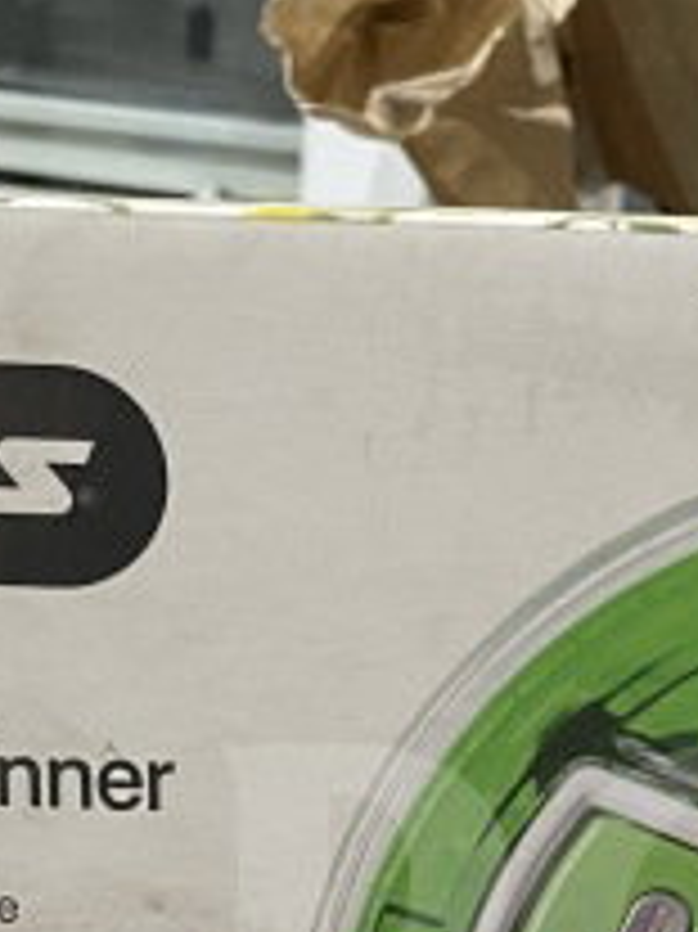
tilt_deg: -14.9
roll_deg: -4.9
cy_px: 1101
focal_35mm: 102
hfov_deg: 14.4
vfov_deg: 18.3
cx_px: 621
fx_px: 2745
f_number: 1.6
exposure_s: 1/60
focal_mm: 4.2
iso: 400
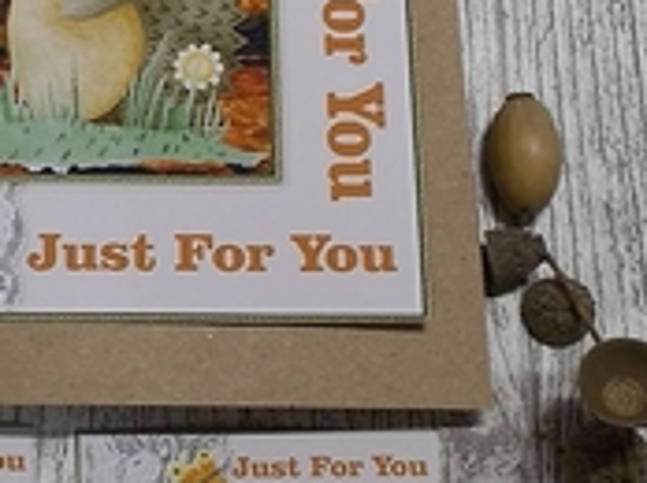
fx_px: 1400
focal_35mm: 75
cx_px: 74
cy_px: 221
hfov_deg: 25.3
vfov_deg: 19.6
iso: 141
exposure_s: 1/30
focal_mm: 4.1
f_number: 3.3
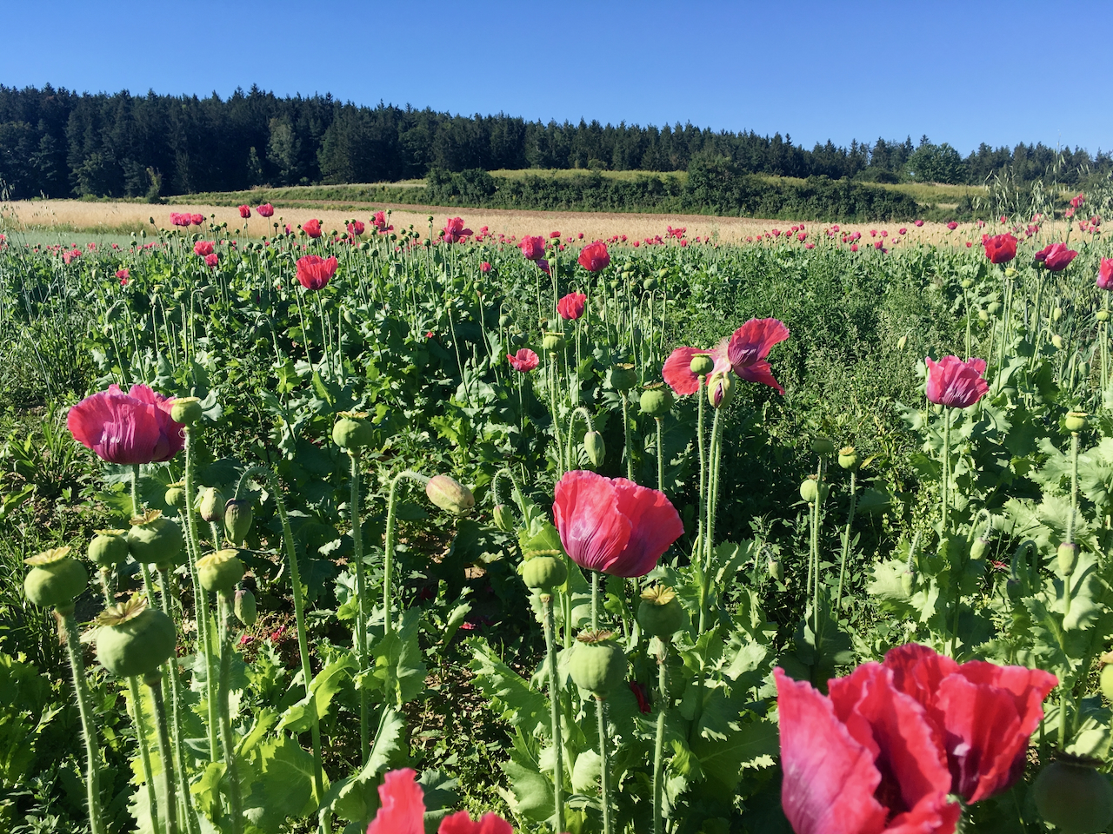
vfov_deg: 48.2
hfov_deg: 61.7
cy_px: 417
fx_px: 932
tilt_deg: -11.2
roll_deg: +2.7
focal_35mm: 29
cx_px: 556
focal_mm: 4.15
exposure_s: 1/962
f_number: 2.2
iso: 25
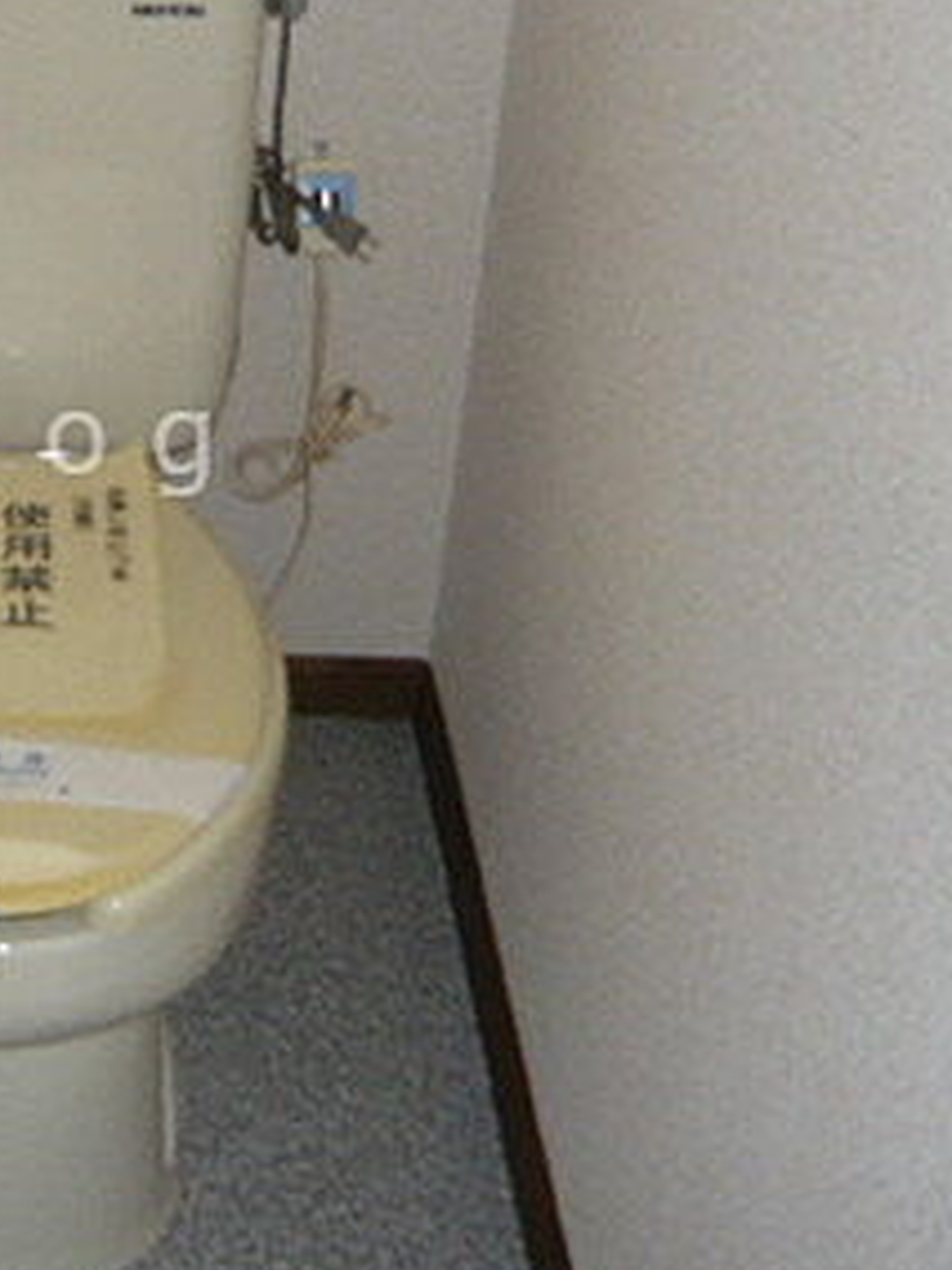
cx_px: -72
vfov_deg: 30.5
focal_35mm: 63
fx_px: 2310
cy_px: 443
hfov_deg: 22.1
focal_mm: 4.6
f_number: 2.8
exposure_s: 1/30
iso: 100
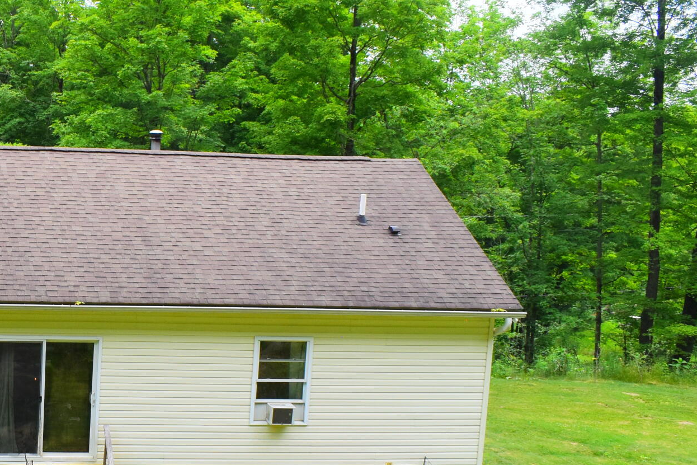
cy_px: 309
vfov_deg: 20.9
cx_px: -40
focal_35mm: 65
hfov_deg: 28.5
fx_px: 1259
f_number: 8
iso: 320
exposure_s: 1/250
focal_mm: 18
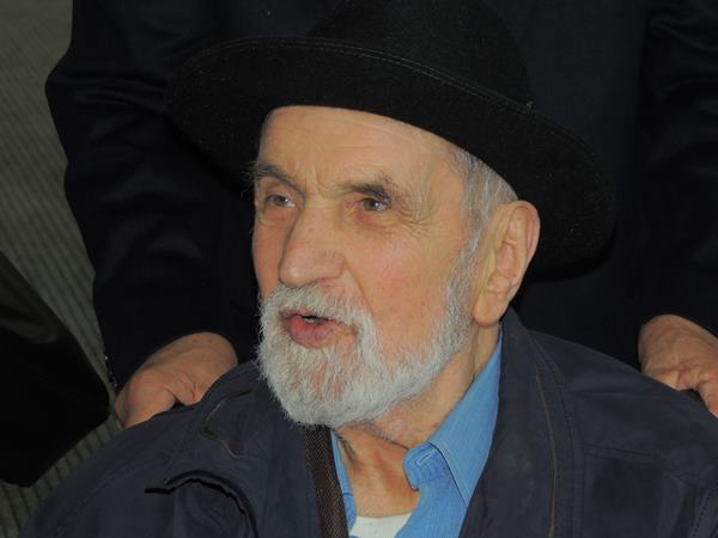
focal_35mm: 120
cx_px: 359
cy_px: 269
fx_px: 2489
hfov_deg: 16.4
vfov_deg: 12.3
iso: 200
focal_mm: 21.4
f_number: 4.2
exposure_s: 1/60
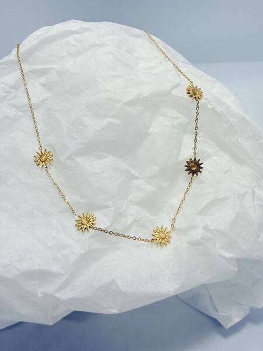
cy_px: 176
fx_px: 243
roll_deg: +3.8
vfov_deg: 71.6
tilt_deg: -40.4
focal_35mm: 24
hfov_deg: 56.8
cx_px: 132
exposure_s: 1/395
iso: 40
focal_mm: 2.22
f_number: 2.2
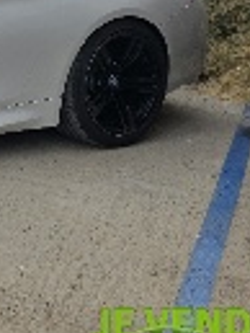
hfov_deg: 15.8
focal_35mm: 74
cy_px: 3
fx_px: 711
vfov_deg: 25.1
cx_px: -245
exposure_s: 1/909
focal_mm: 6.3
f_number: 1.7
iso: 12
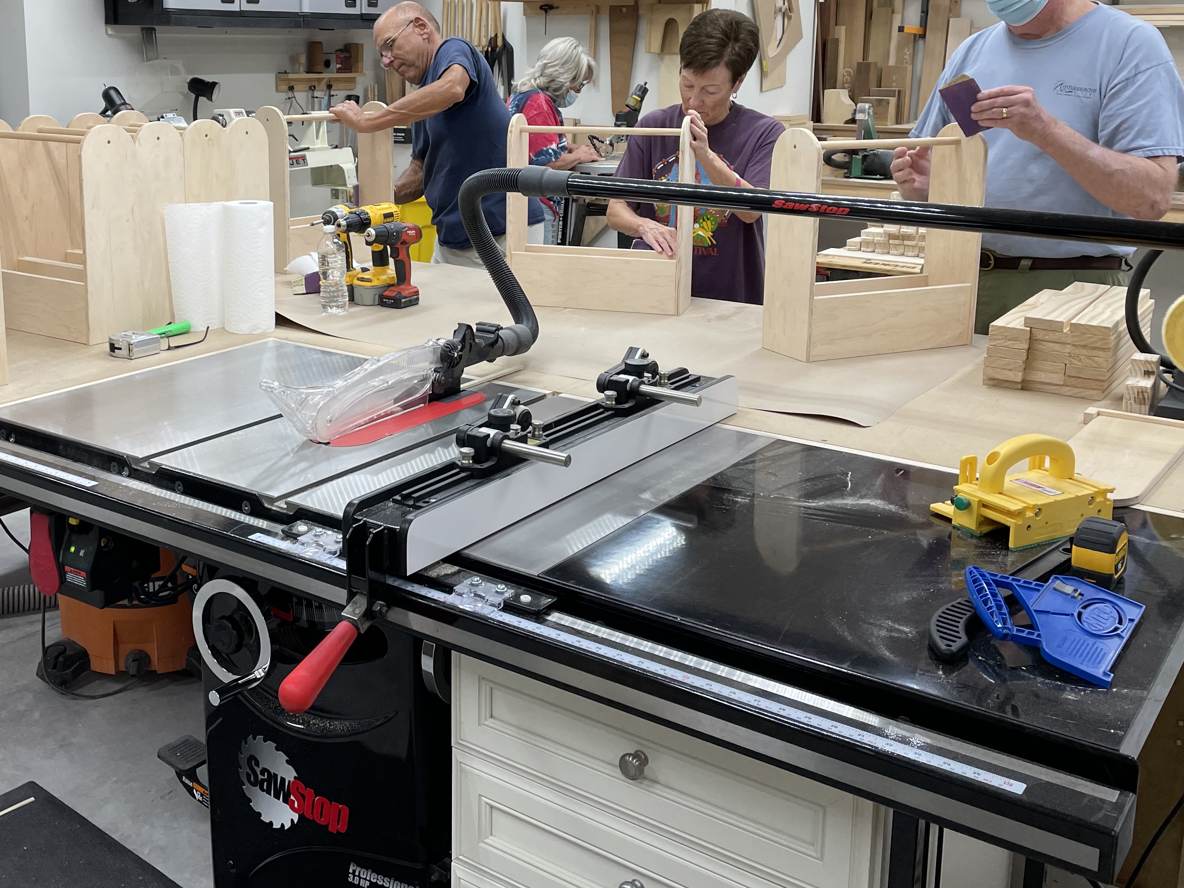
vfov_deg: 37.3
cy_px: 294
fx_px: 1300
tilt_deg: -10.2
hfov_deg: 48.3
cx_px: 417
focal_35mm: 38
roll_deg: -0.2
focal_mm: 4.2
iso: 64
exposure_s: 1/120
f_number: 1.6
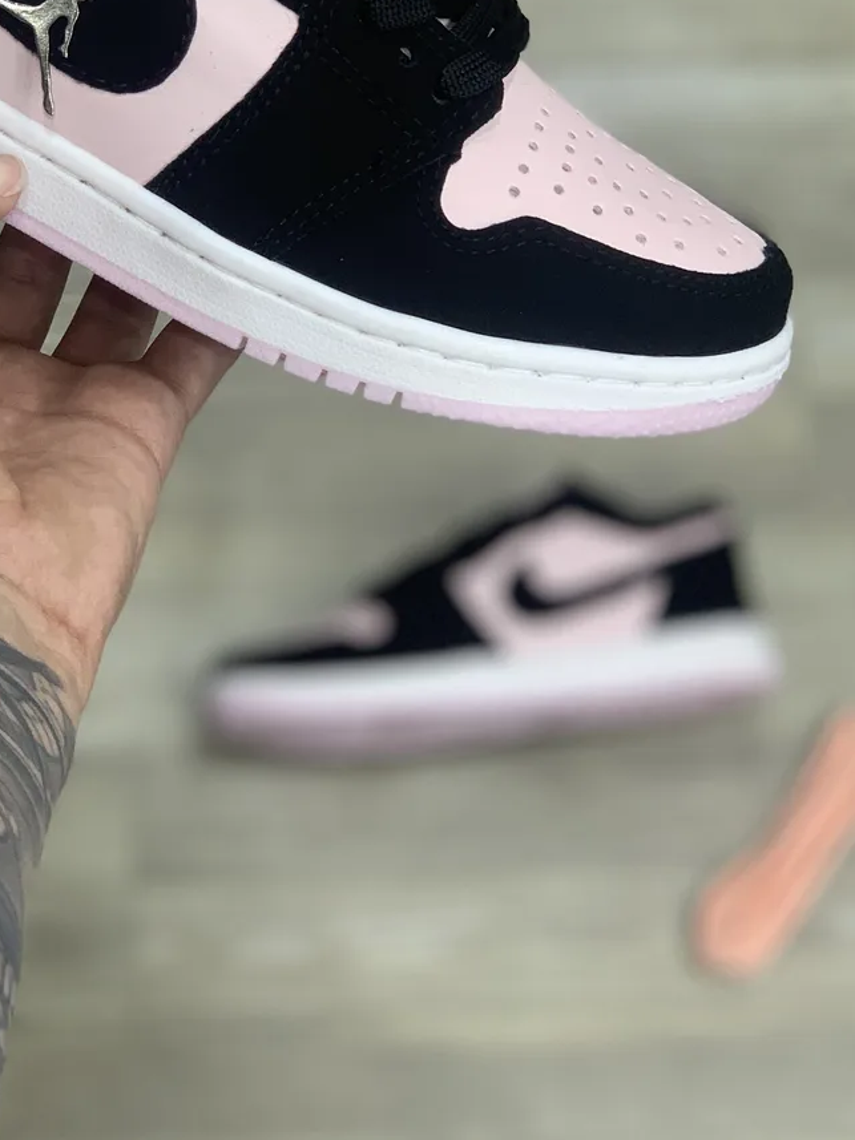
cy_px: 300
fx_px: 3196
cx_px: 278
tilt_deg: -71.6
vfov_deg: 20.1
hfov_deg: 15.2
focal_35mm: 97
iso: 64
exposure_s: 1/60
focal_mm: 6
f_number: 2.4
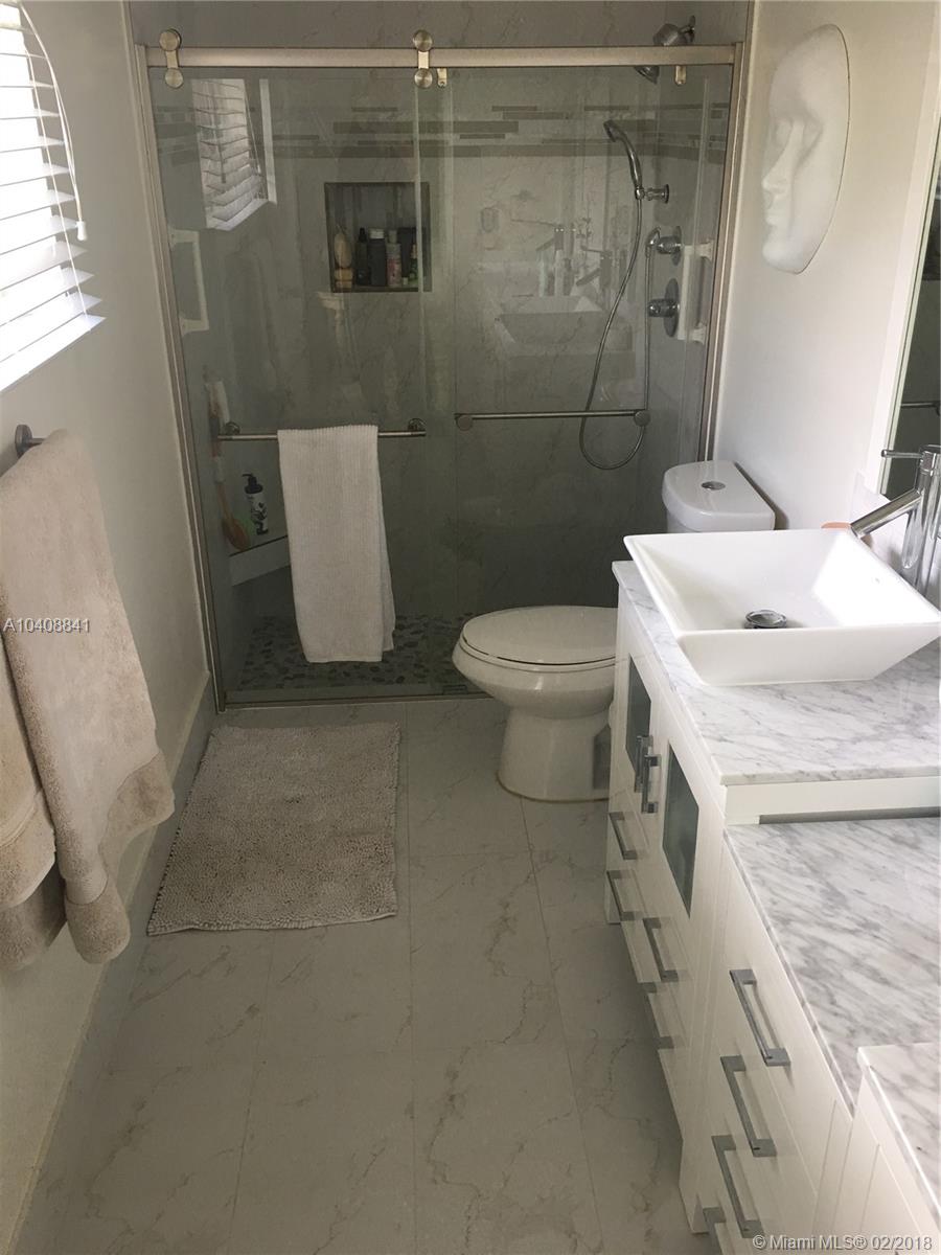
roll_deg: -0.3
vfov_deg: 61.7
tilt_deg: -24.2
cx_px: 470
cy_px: 628
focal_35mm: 29
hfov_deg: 48.2
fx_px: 1051
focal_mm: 4.15
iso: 32
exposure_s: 1/15
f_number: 2.2
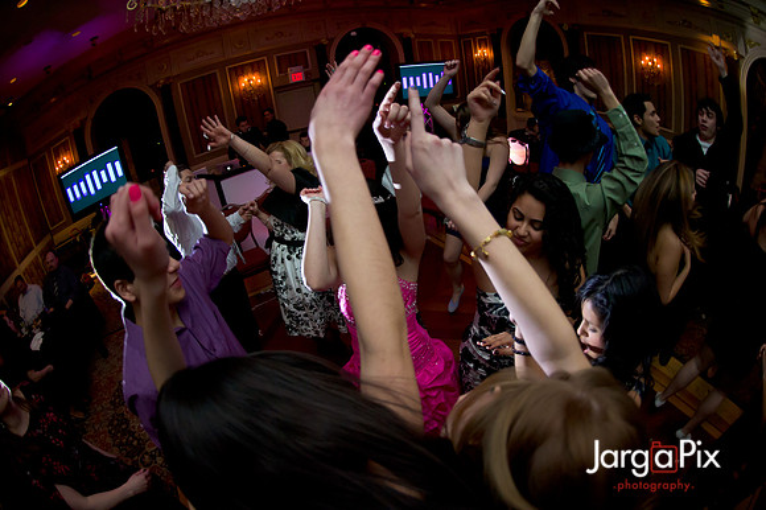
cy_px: 255
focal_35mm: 16
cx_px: 383
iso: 3200
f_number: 3.2
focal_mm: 16
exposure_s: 1/200
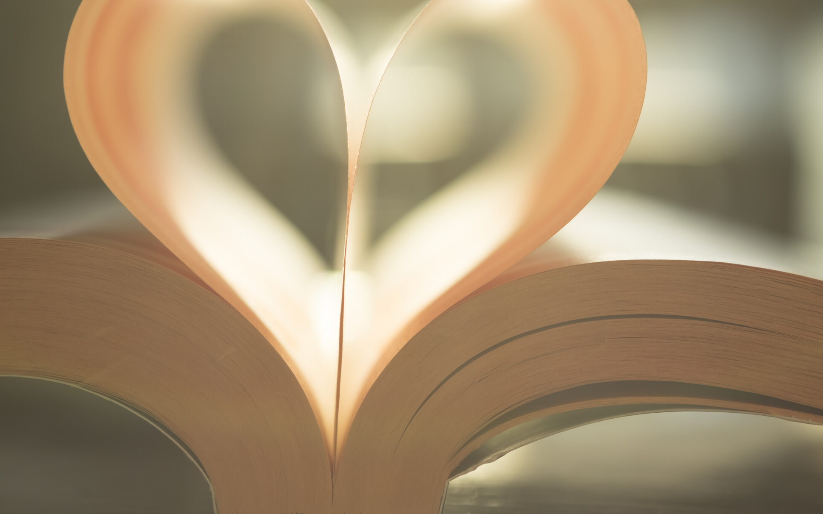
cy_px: 217
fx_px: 2714
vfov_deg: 10.8
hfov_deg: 17.2
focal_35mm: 121
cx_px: 463
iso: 400
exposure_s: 1/500
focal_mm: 60
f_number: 3.2
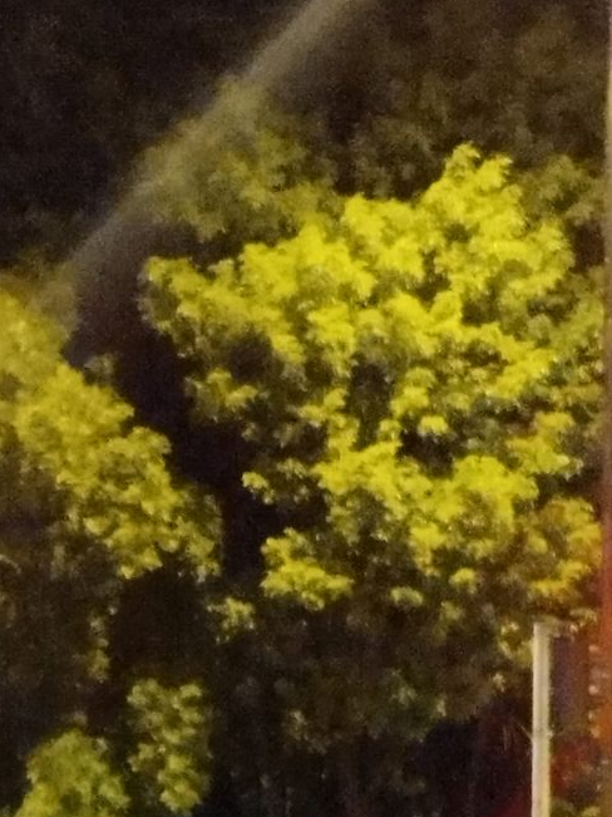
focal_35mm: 59
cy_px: 774
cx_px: 55
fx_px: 1391
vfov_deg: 30.8
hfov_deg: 24.1
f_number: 1.89
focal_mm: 5.89
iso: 1900
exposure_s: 1/14.3
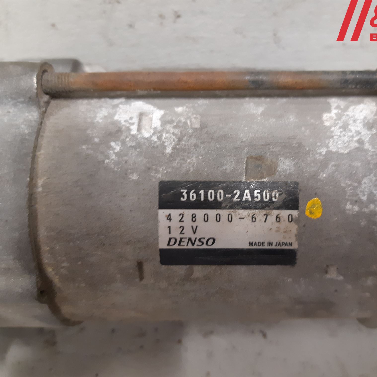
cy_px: 190
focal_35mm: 31
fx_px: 382
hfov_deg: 52.0
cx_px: 234
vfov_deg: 52.5
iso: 200
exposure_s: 1/25
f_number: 1.7
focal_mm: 3.93
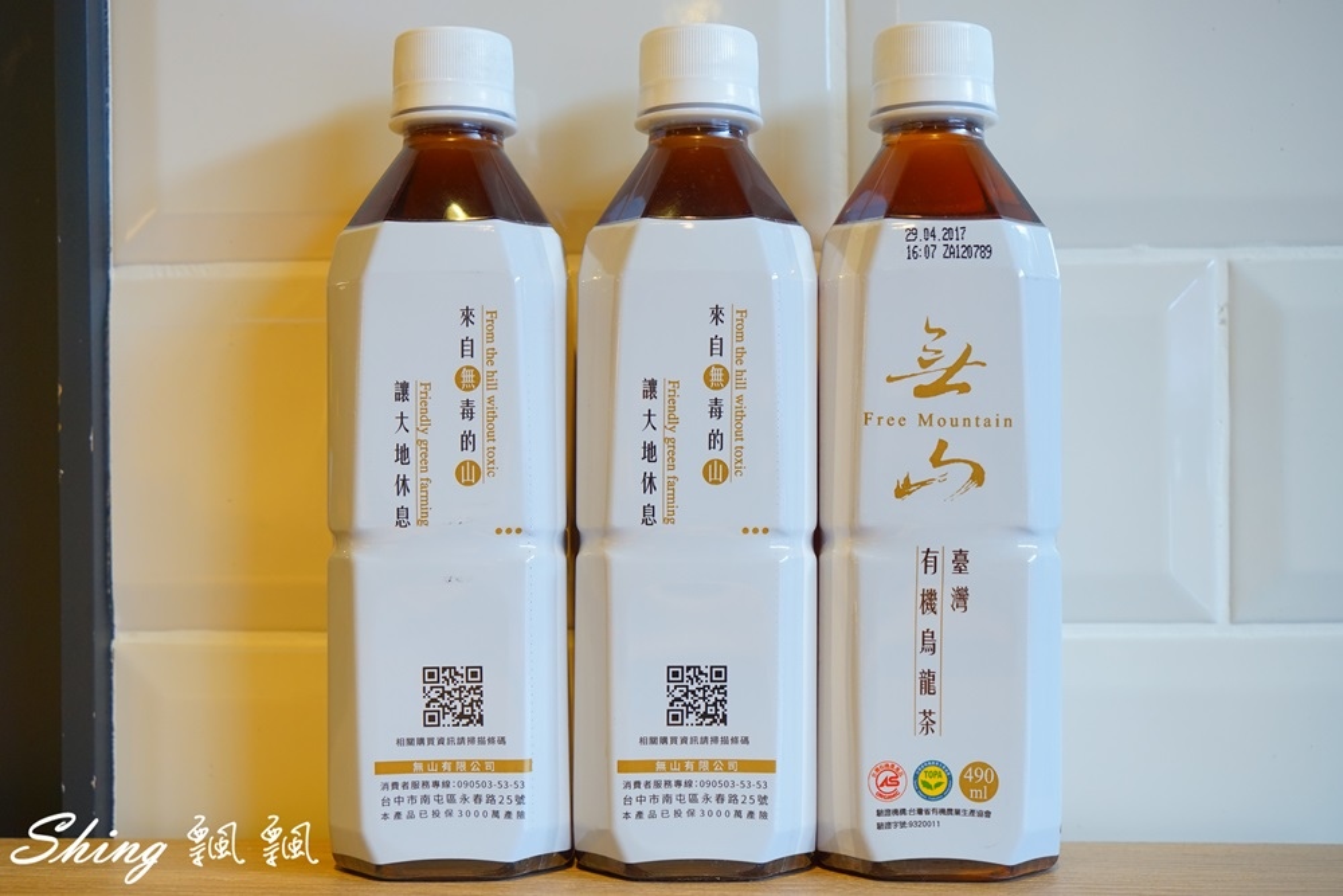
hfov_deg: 43.6
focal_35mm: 45
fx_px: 1679
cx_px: 672
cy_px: 448
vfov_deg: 29.9
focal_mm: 45
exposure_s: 1/25
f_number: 6.3
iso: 800
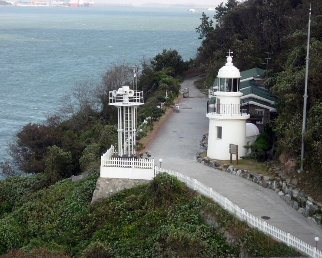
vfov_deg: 13.0
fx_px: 1134
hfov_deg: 16.2
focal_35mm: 119
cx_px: 166
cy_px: 130
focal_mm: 23.4
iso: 79
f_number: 4.9
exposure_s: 1/140
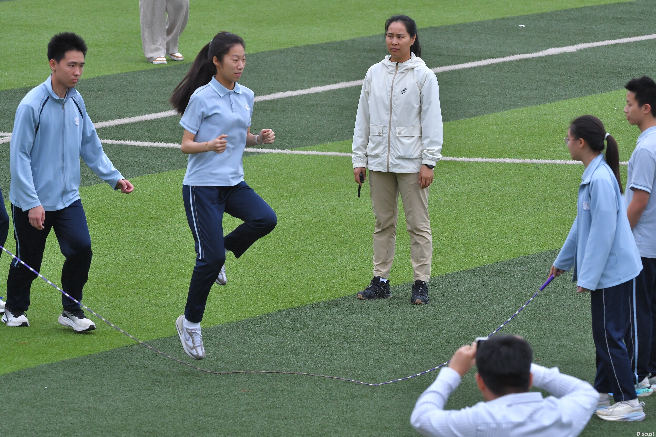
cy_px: 218
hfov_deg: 5.7
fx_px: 6560
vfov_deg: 3.8
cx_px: 328
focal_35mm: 360
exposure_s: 1/1000
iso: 1000
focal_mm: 240
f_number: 10
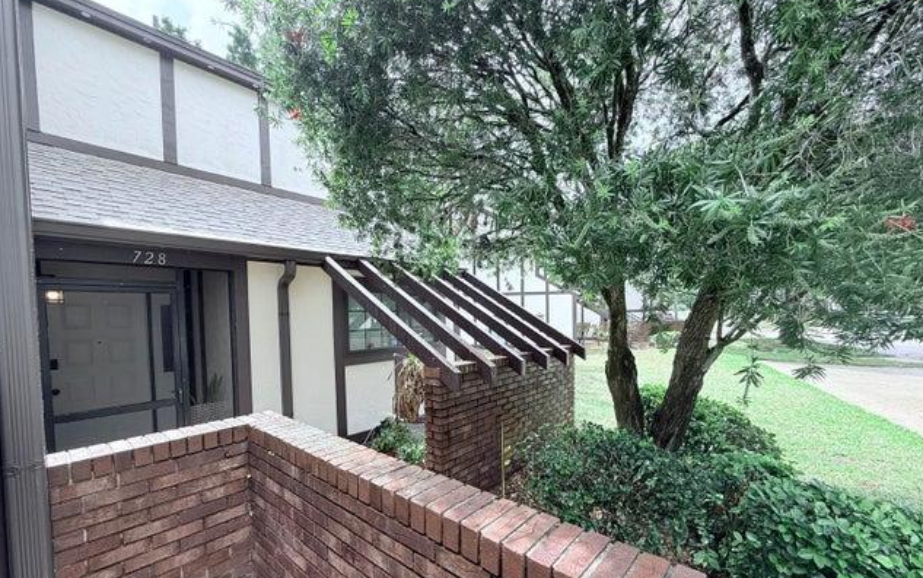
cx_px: 461
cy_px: 330
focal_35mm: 15
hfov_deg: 101.4
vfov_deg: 74.4
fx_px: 377
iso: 50
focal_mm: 2.22
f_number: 2.2
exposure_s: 1/388
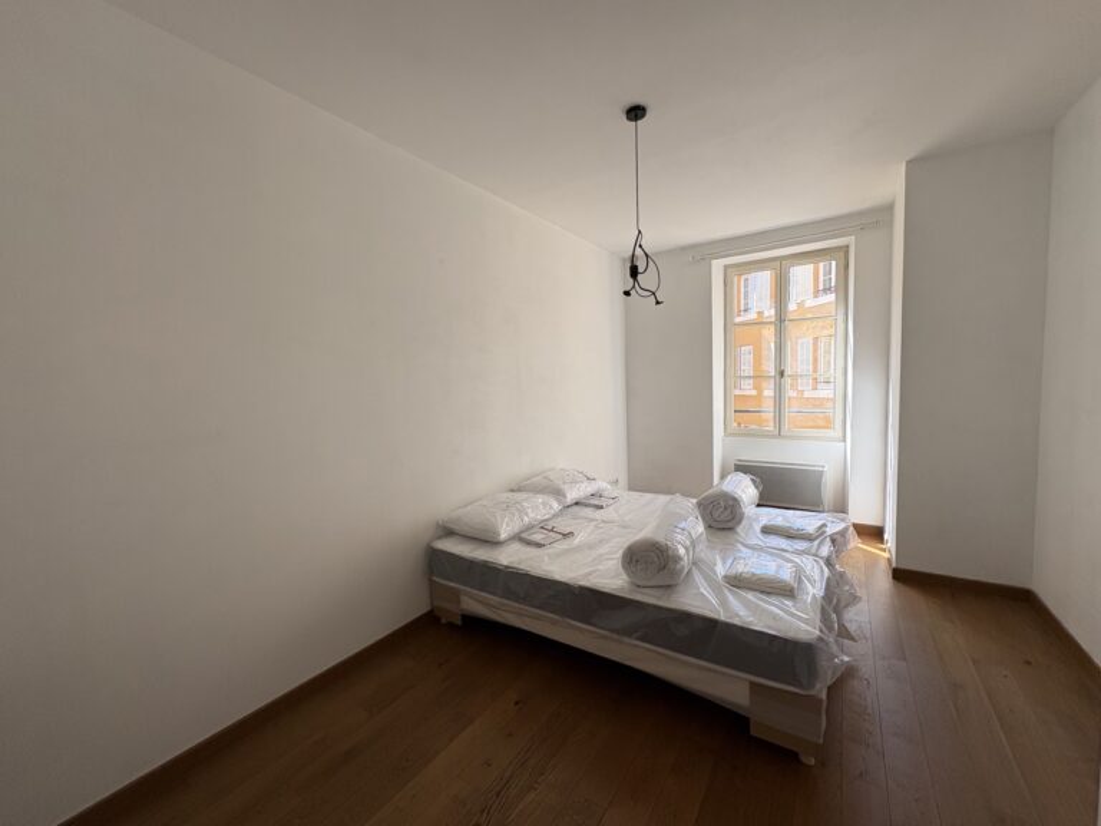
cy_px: 413
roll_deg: +1.9
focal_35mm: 14
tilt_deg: -3.6
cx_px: 550
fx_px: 445
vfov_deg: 85.7
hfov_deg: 102.1
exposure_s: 1/196
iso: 40
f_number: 2.2
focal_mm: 2.22
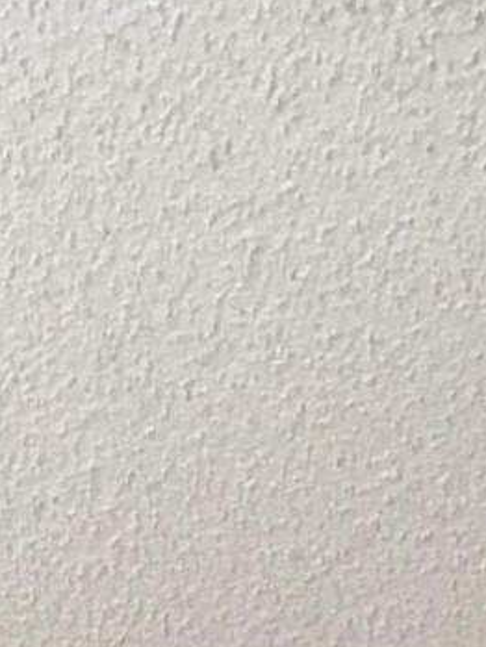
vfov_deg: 10.2
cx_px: -111
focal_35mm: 166
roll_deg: -0.4
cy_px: 1596
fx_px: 3106
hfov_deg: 8.8
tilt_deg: +5.7
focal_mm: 4.15
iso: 100
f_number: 2.2
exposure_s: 1/30
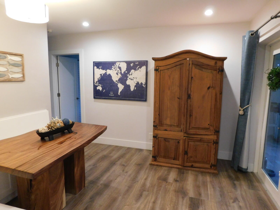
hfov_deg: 73.9
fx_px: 186
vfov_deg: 58.9
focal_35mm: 23
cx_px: 140
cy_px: 105
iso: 400
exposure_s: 1/25
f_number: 3
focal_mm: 4
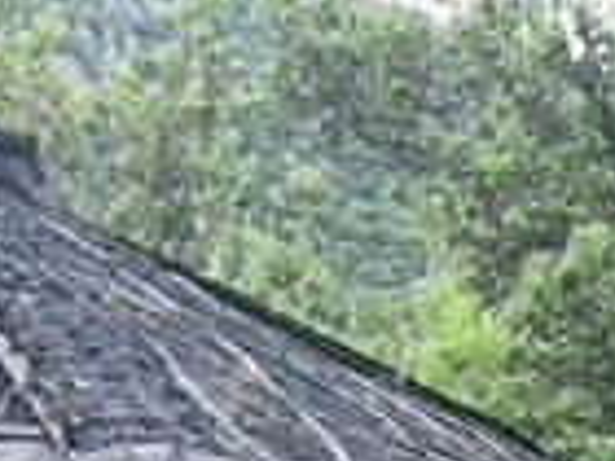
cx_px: 461
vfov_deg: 6.8
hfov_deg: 10.4
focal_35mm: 190
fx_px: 3376
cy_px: 1541
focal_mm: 4.25
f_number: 1.8
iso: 100
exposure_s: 1/61
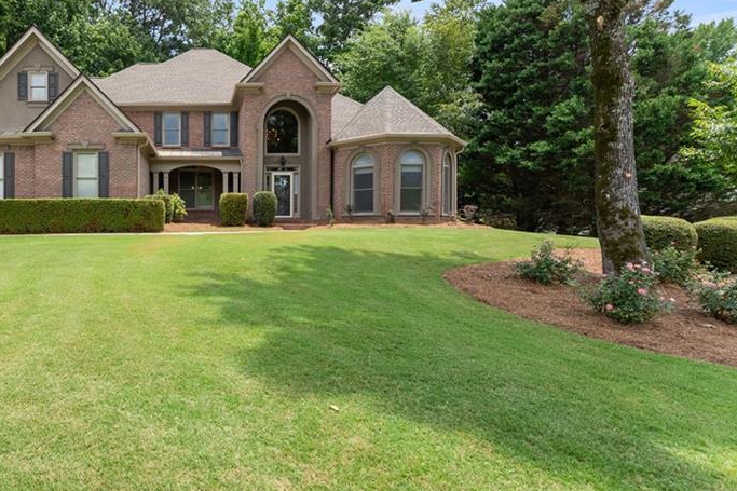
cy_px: 234
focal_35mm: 22
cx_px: 205
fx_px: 448
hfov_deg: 74.5
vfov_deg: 57.4
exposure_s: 1/1000
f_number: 7.1
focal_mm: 14.6
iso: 640
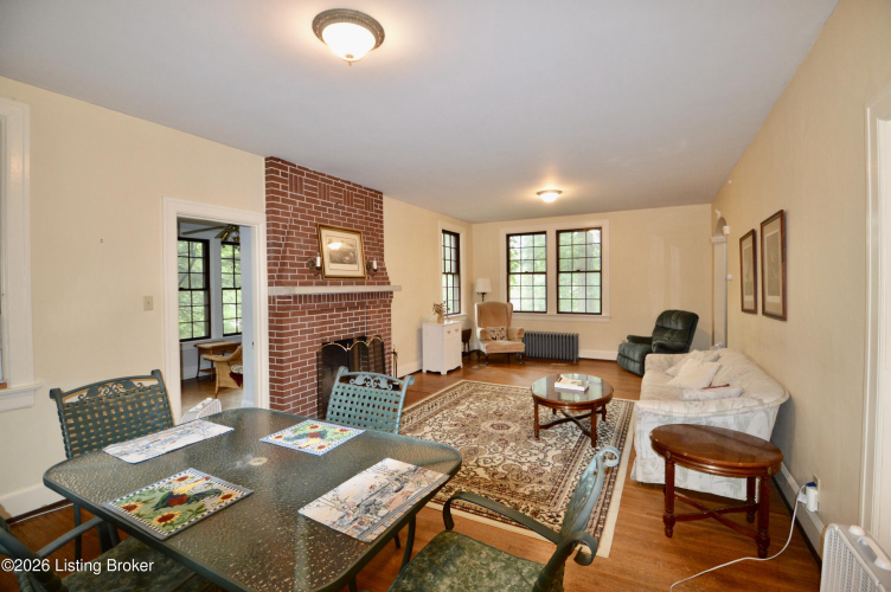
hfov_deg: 100.4
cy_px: 296
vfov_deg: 77.2
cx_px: 446
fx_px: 371
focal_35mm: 15
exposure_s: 1/60
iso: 1000
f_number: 3.5
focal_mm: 10
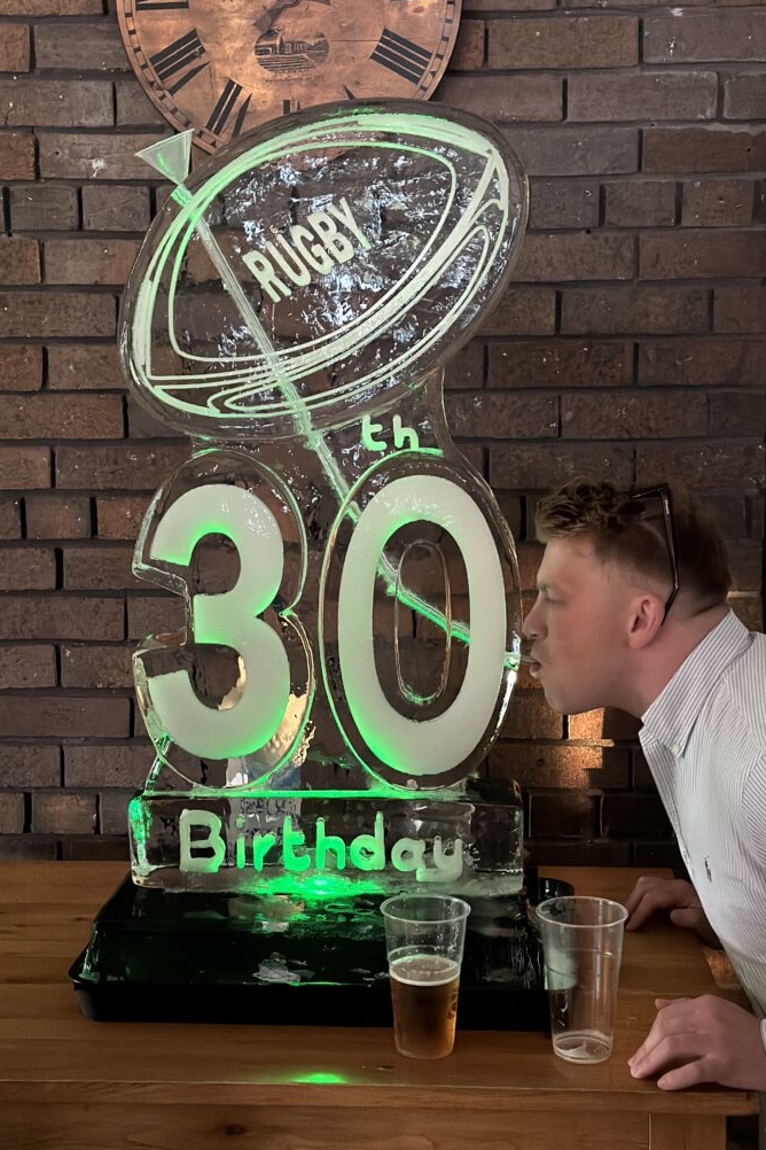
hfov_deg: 26.5
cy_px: 566
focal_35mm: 51
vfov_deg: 38.9
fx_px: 1628
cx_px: 381
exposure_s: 1/25
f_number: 1.78
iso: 1000
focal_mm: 6.86
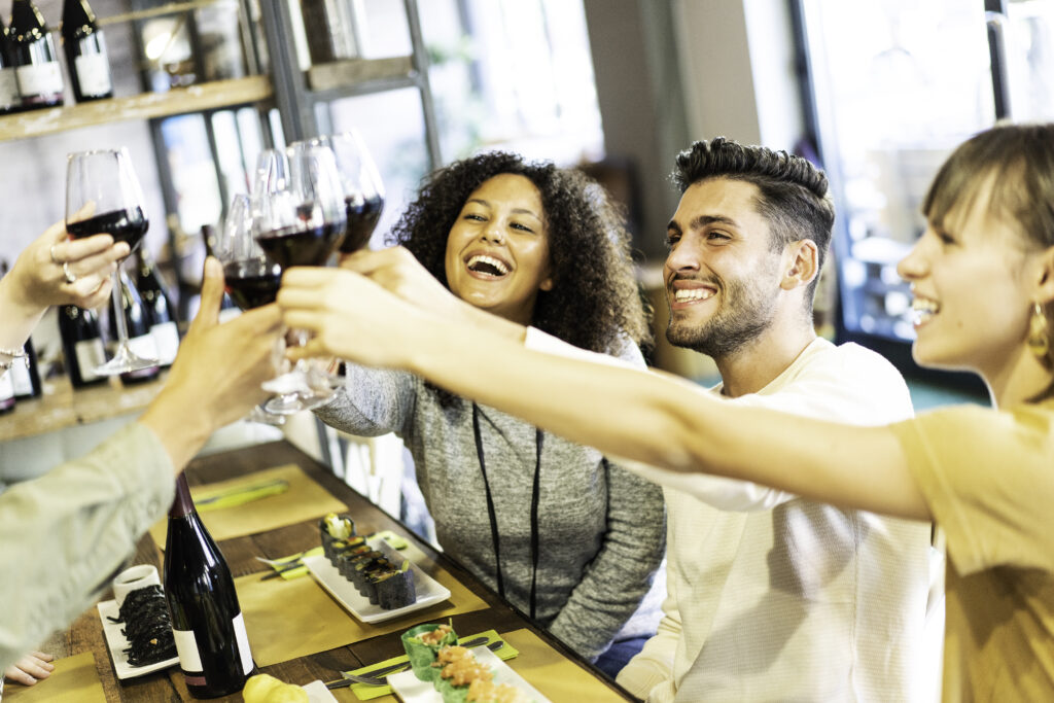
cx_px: 527
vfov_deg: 24.6
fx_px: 1610
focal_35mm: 55
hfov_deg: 36.2
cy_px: 352
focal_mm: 55
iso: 800
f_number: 1.8
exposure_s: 1/250
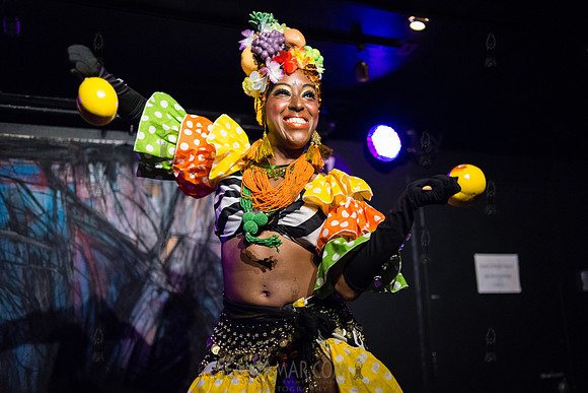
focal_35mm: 39
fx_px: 643
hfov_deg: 49.0
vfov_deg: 33.9
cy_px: 221
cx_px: 331
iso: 3200
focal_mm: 35
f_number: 2
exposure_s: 1/400
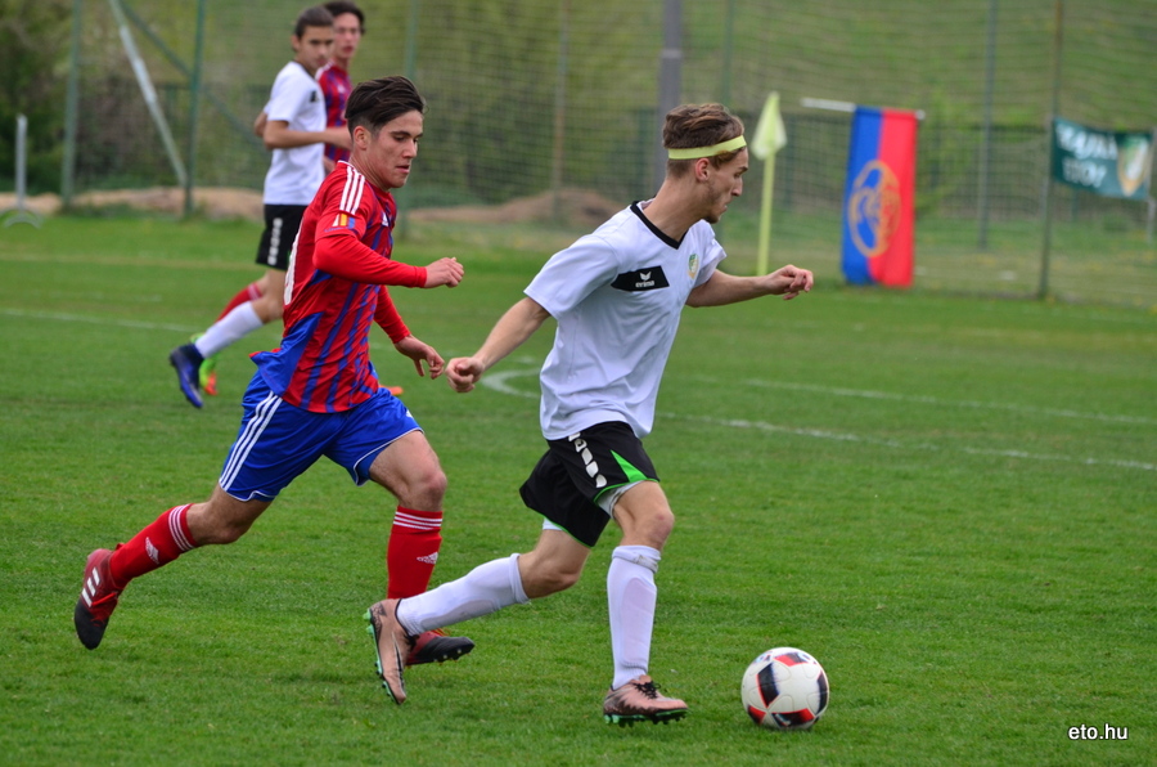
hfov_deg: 7.1
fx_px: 9381
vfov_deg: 4.7
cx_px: 578
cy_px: 384
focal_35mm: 292
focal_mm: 195
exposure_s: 1/1000
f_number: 5.3
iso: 640
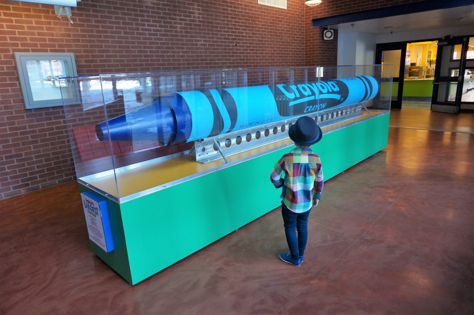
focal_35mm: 24
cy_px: 158
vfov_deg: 53.0
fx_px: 316
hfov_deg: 73.8
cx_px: 237
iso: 1000
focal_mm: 16
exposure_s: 1/160
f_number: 4
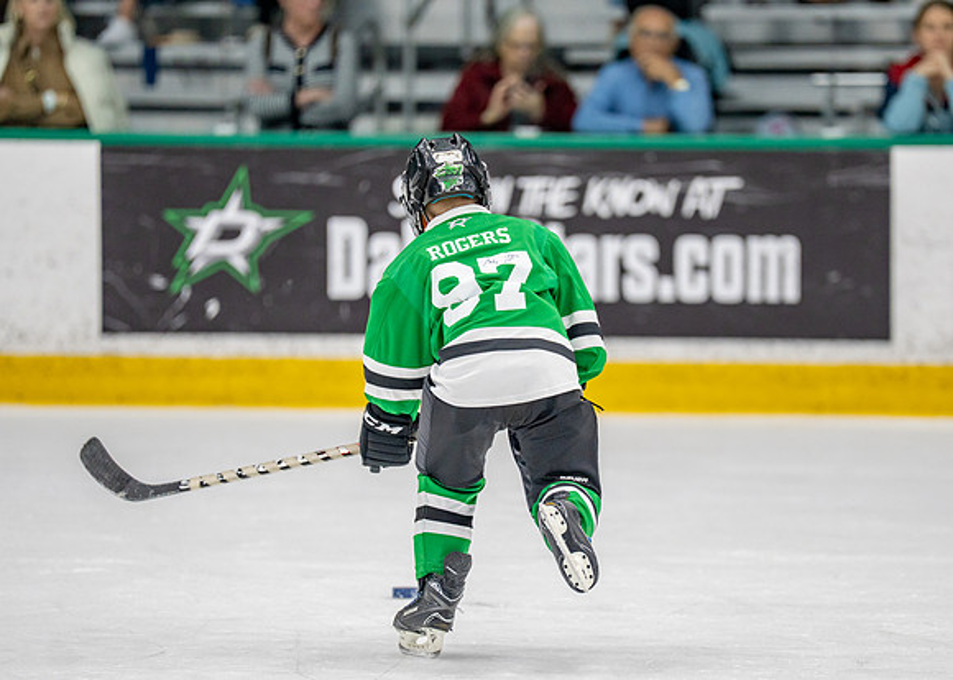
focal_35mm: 262
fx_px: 7103
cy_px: 370
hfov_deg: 7.7
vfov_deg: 5.5
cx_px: 596
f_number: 2.8
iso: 1000
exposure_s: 1/1250
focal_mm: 200
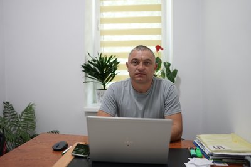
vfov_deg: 37.8
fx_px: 244
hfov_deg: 54.5
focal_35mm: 35
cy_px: 84
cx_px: 126
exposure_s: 1/250
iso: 800
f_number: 2
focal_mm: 35
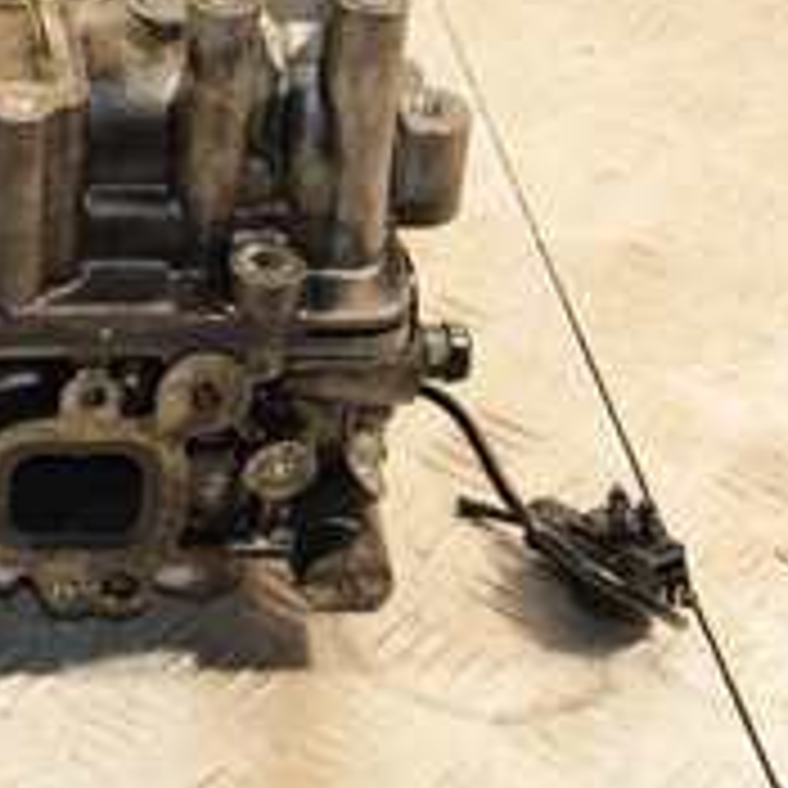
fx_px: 3116
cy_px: -9
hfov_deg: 13.2
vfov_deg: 14.2
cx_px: -558
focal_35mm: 121
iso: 800
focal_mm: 26
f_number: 5
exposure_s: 1/160
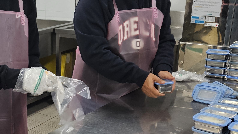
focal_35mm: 63
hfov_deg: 30.9
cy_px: 75
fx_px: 398
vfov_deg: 19.1
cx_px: 0
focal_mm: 5.4
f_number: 1.8
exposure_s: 1/120
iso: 250
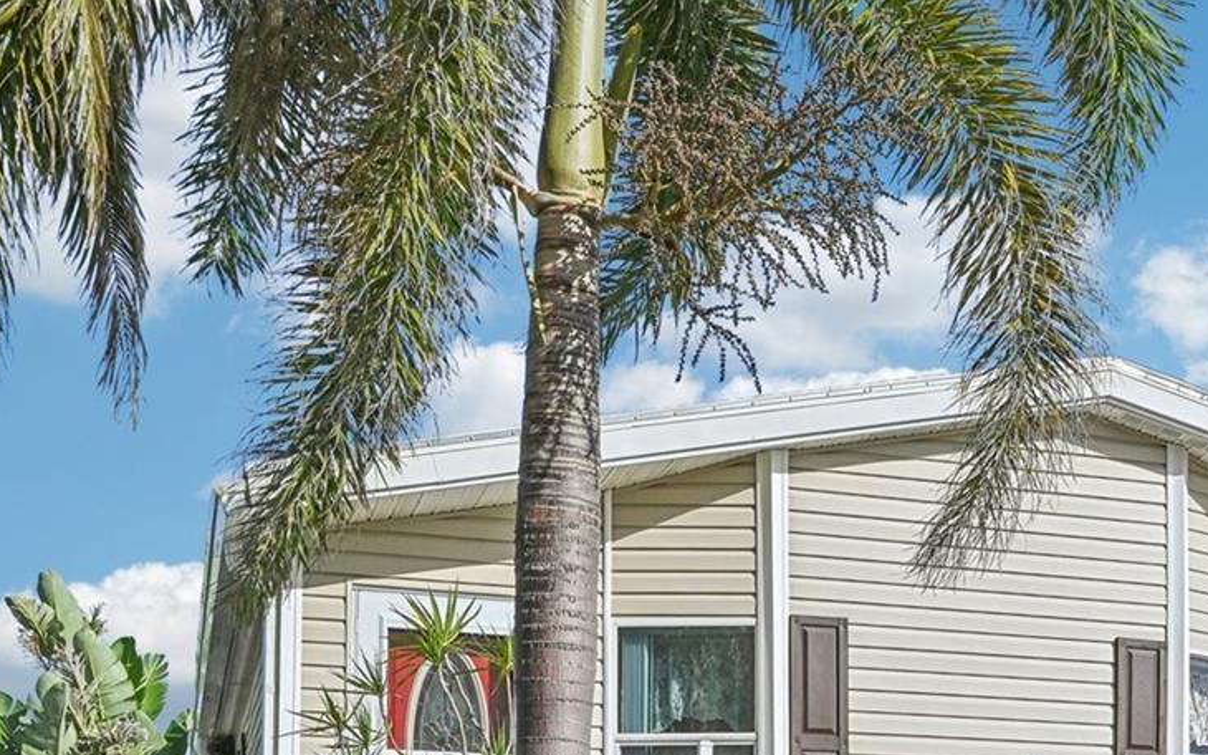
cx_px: 1150
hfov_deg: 32.3
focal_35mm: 59
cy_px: 746
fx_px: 1946
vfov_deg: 21.2
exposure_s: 1/2500
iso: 400
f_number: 8
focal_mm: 26.5
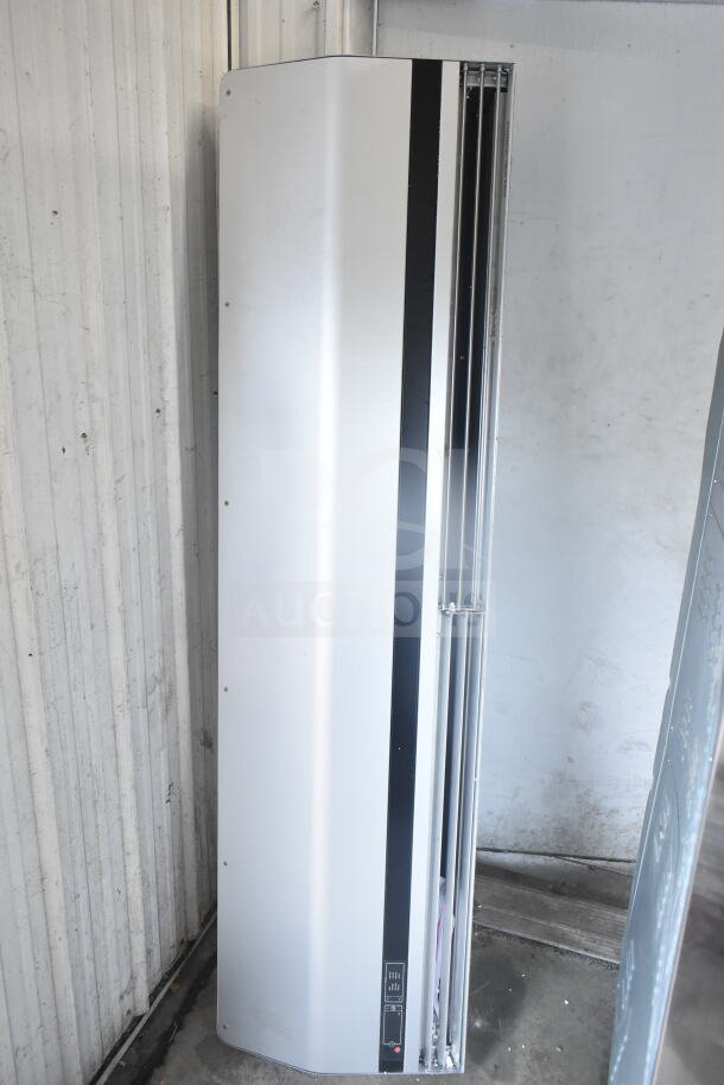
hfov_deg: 48.0
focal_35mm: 27
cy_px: 542
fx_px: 814
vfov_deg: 67.4
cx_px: 362
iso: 1600
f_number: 5.6
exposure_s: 1/125
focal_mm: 18
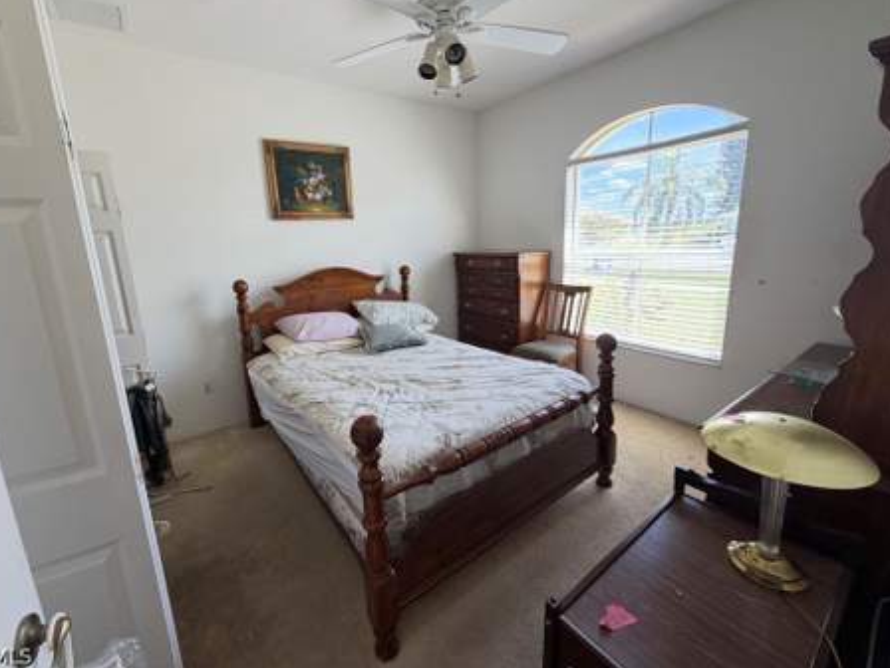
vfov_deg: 81.7
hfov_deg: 98.1
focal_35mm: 15
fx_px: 386
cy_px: 314
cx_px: 421
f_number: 2.2
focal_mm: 2.22
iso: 125
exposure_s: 1/120
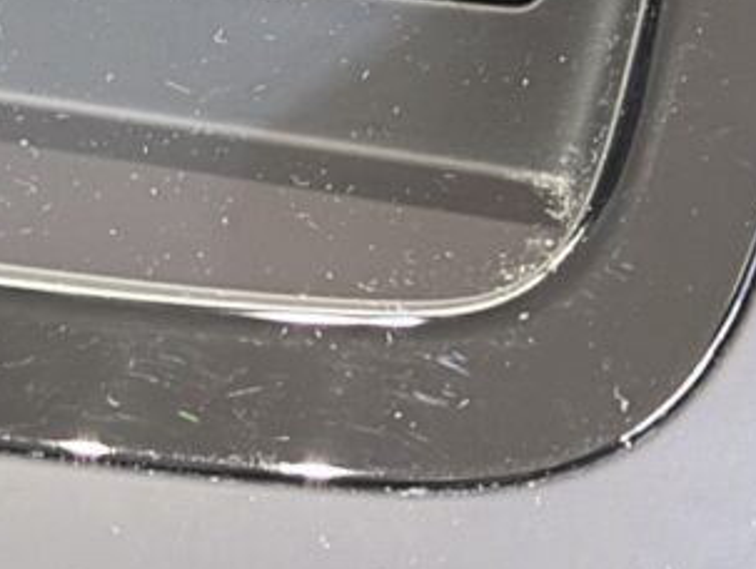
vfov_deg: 9.1
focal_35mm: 162
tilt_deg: -37.8
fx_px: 3542
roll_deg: +1.4
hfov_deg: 12.0
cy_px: -97
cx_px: -30
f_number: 1.78
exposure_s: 1/5
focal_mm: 6.76
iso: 500
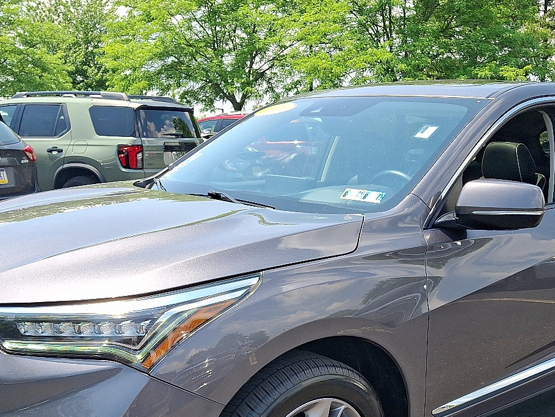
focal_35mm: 44
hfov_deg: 42.9
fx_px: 706
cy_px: 342
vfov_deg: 31.9
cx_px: 298
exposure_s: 1/667
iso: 25
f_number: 1.8
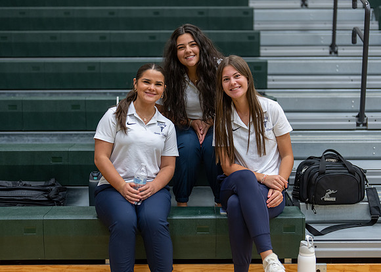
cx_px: 198
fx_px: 631
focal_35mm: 58
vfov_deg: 24.3
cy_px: 126
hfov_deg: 33.6
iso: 500
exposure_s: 1/320
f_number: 1.2
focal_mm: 50
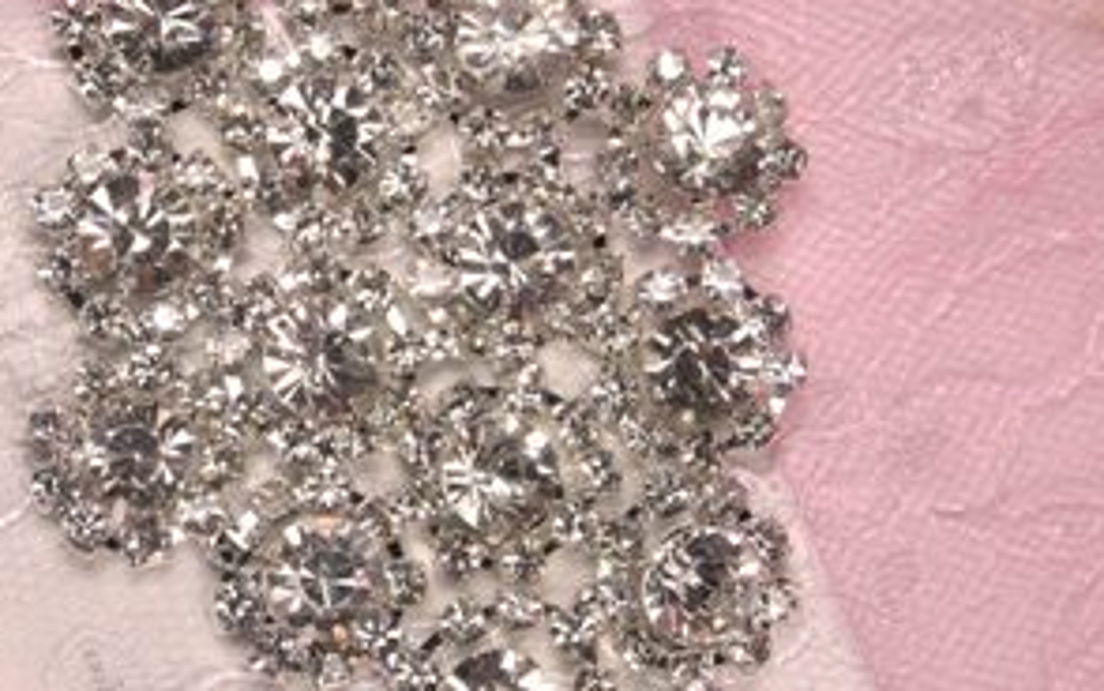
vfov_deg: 15.7
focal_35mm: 83
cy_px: 248
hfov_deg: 24.9
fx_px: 2498
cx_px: 437
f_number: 4.7
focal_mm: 8.3
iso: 80
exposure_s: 1/350
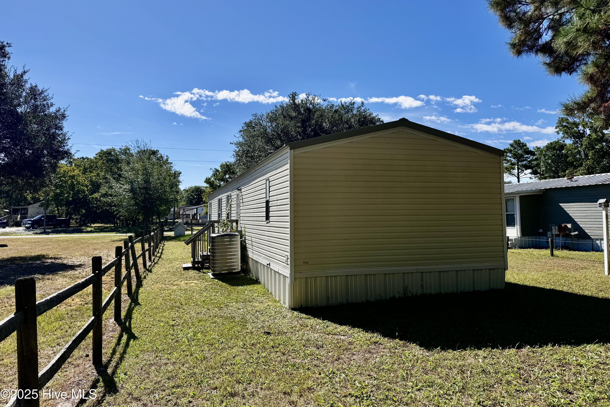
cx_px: 305
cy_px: 186
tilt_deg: +6.0
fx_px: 424
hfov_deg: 71.5
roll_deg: +1.0
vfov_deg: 51.2
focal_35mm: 25
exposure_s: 1/5814
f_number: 1.78
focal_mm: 6.76
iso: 80
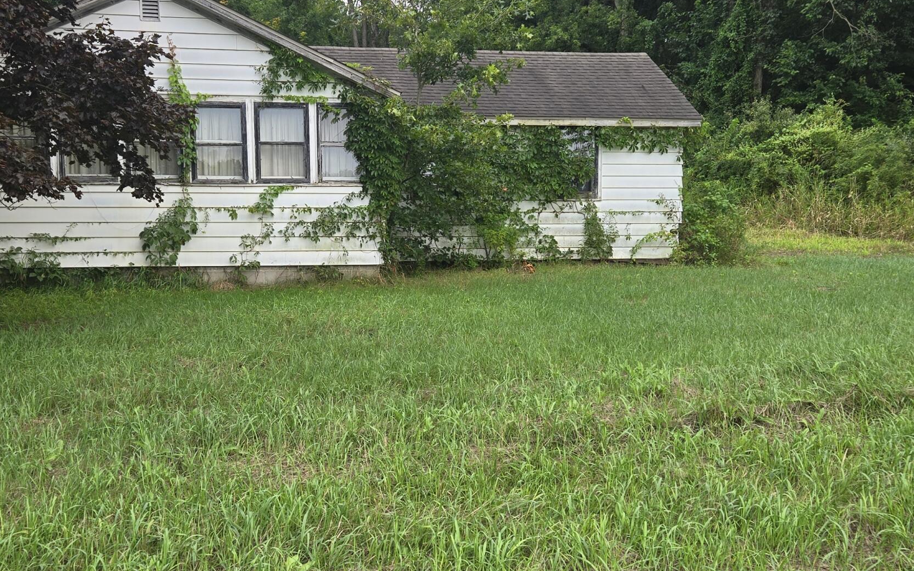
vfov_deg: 29.2
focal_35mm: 44
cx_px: 464
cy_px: 329
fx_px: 1096
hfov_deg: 45.3
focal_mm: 5.4
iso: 25
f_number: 1.8
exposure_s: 1/417
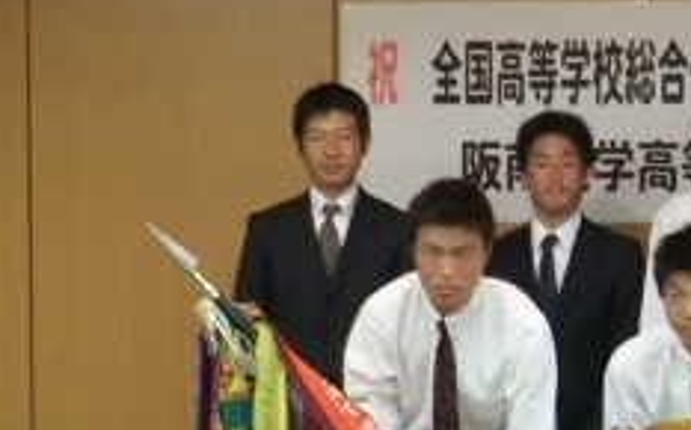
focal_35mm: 137
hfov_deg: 14.7
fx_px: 2577
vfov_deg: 9.5
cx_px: 848
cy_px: 317
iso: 800
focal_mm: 8.4
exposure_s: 1/30
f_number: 4
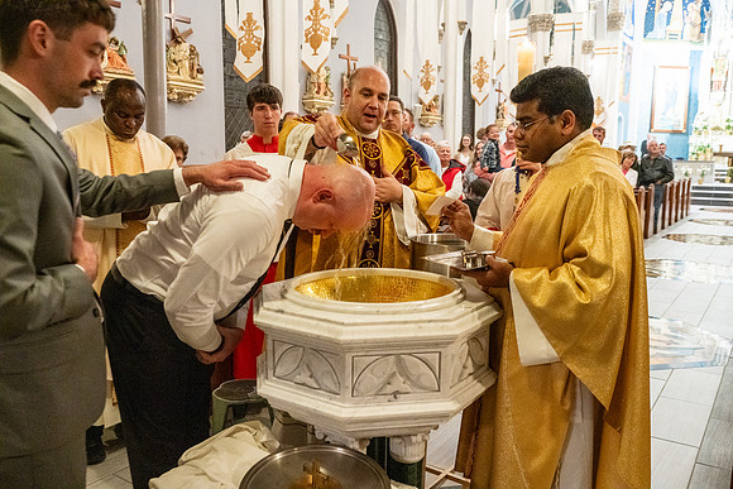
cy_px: 244
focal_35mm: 30
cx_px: 366
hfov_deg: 61.1
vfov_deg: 43.0
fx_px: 621
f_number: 4.5
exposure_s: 1/60
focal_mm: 30.5
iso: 5000
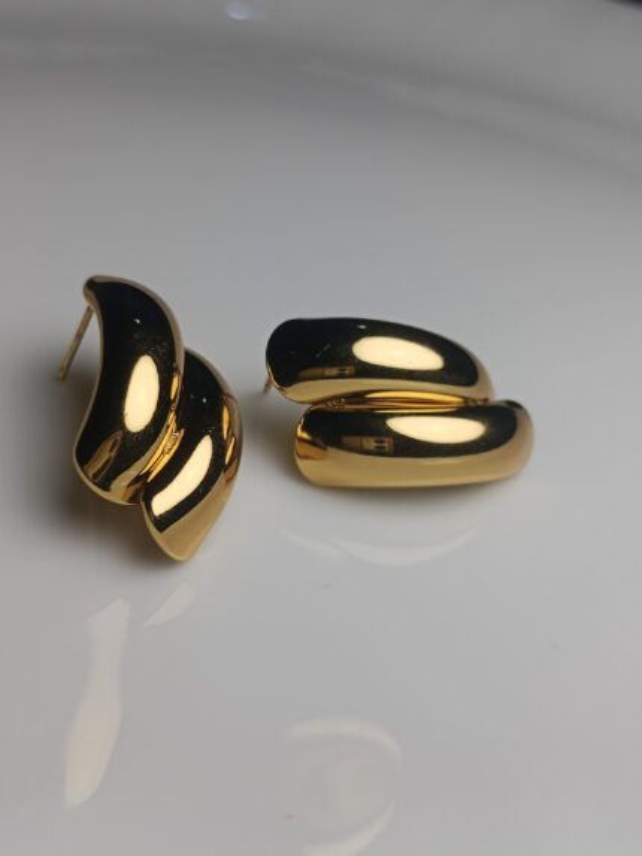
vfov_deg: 53.9
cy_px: 428
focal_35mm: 34
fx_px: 840
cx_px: 321
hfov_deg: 41.8
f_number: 1.8
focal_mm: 3.98
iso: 50
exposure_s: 1/499
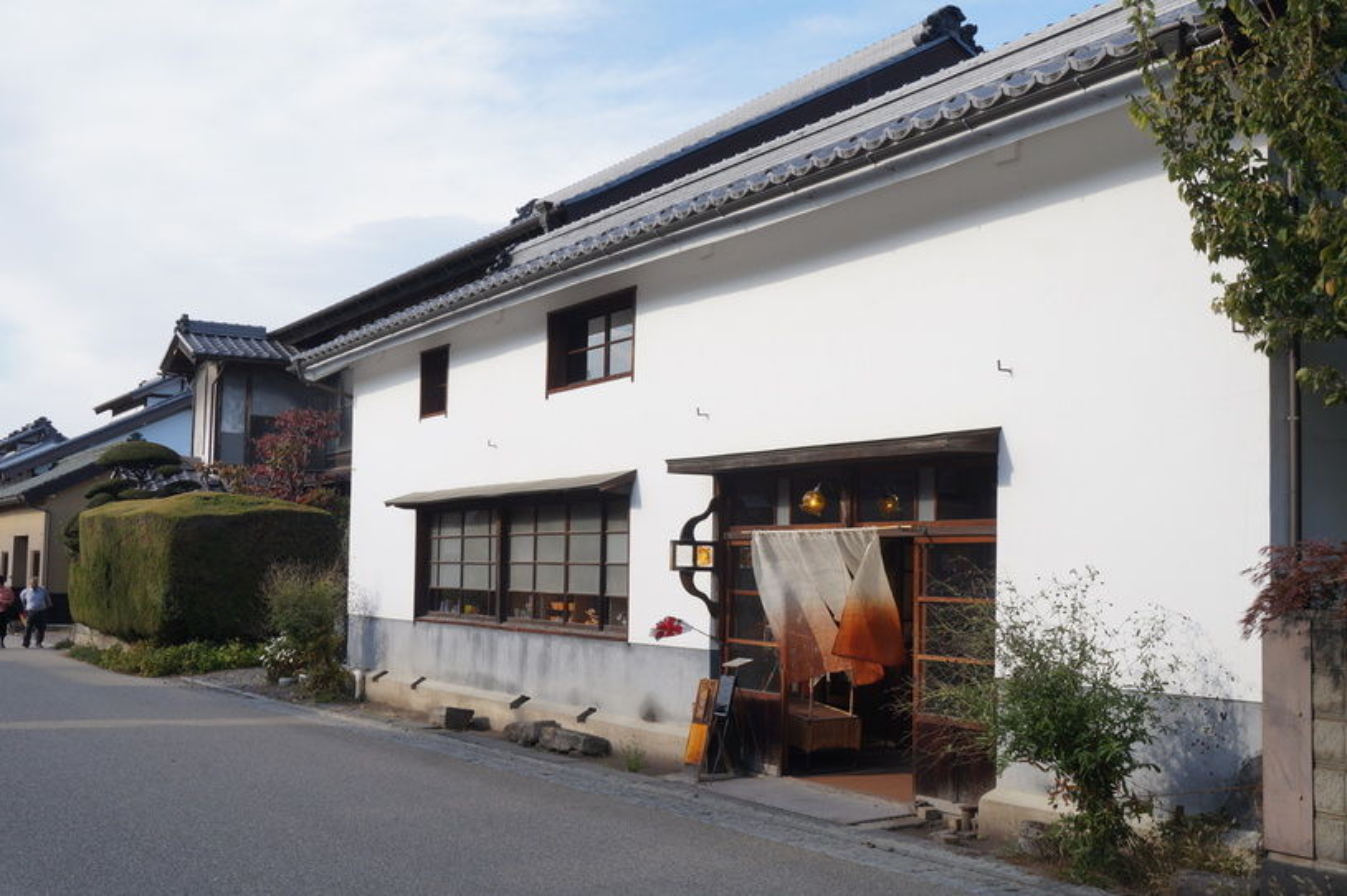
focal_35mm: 44
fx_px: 1626
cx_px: 674
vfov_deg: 30.8
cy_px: 448
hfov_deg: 45.0
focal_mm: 29
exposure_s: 1/125
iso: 200
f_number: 11
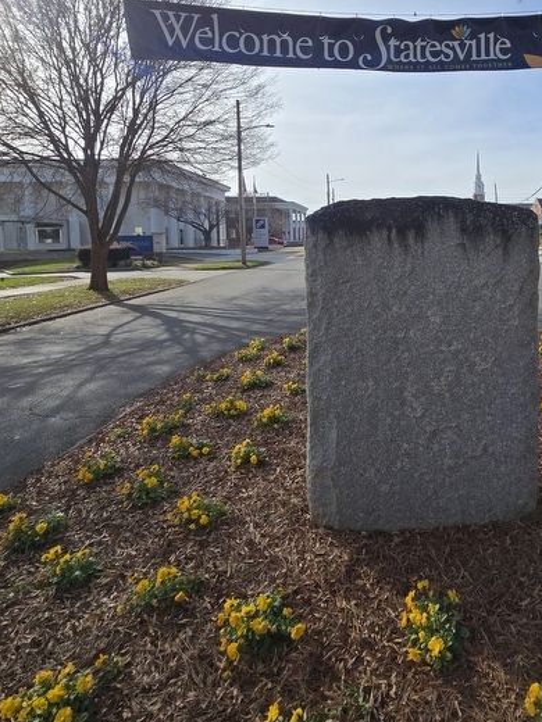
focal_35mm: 20
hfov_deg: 61.8
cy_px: 265
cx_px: 414
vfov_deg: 80.0
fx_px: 418
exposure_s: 1/2679
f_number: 2.2
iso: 50
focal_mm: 2.2
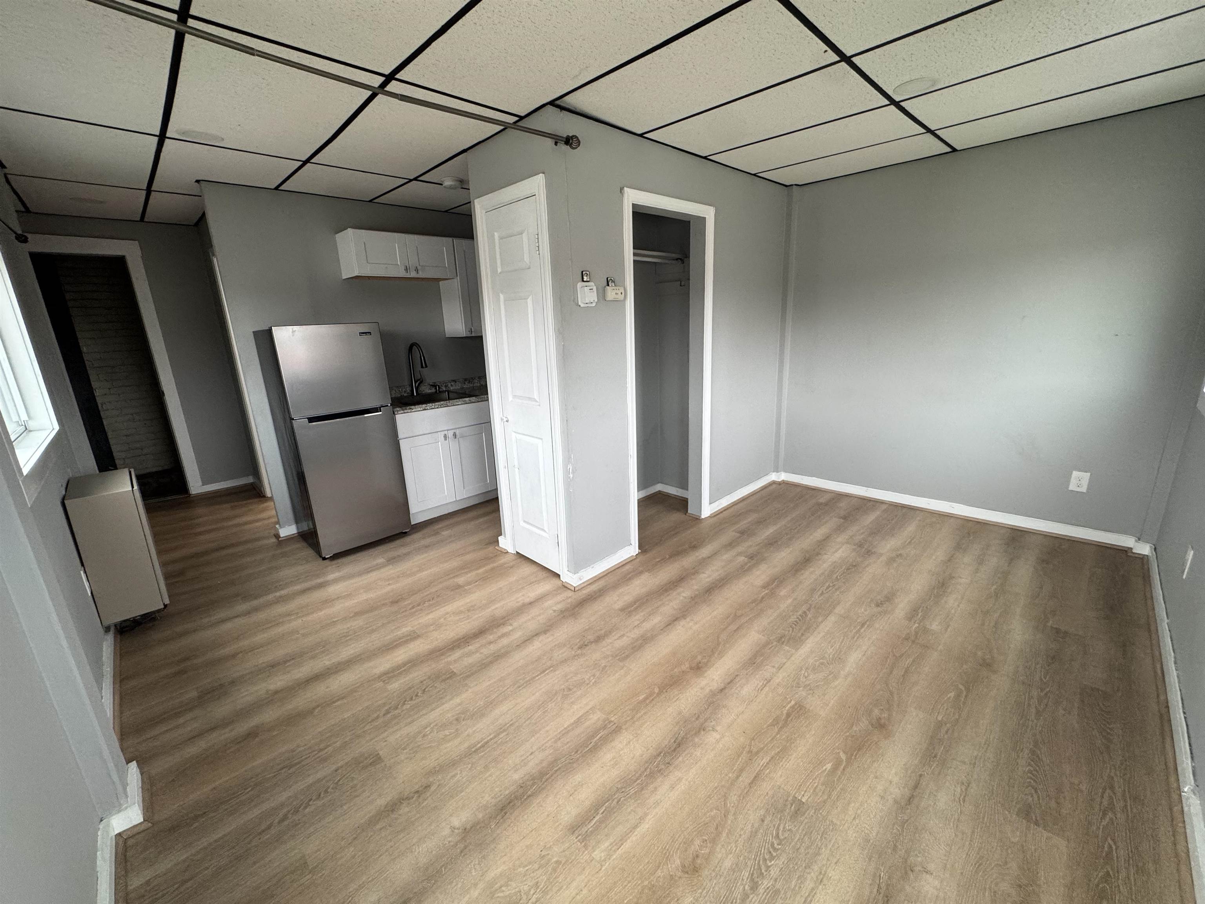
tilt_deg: -16.2
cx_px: 602
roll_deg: +2.4
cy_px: 452
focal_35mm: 14
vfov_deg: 85.7
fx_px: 487
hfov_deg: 102.1
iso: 200
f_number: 2.2
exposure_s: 1/99
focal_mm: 2.22
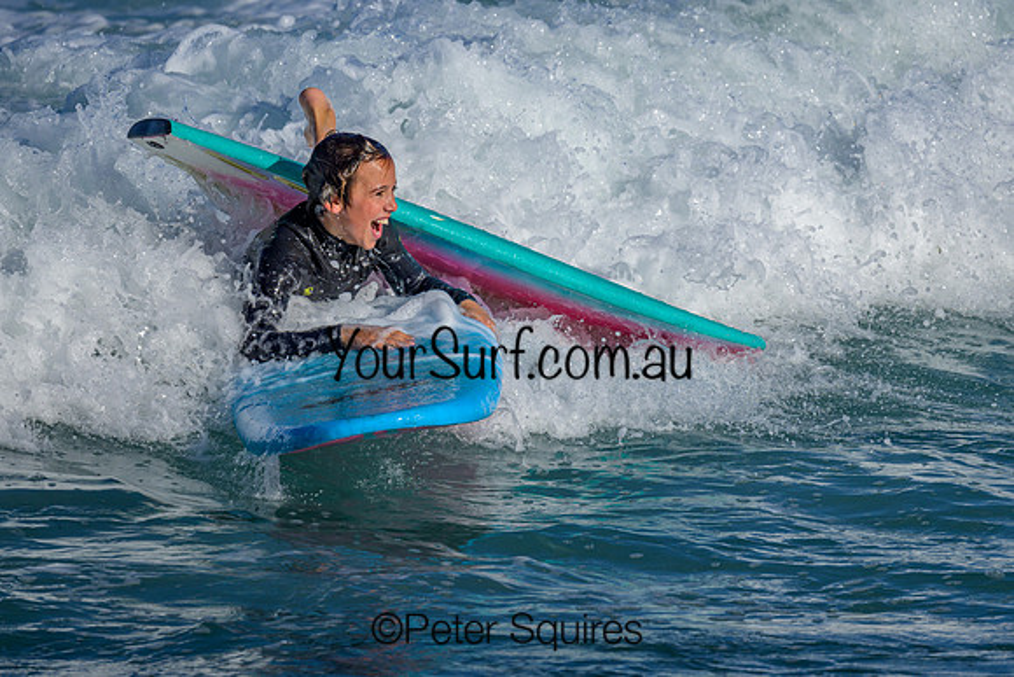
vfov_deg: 1.3
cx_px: 573
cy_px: 315
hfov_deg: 1.9
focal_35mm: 1099
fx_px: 30953
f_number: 8
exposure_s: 1/2000
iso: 250
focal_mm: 800
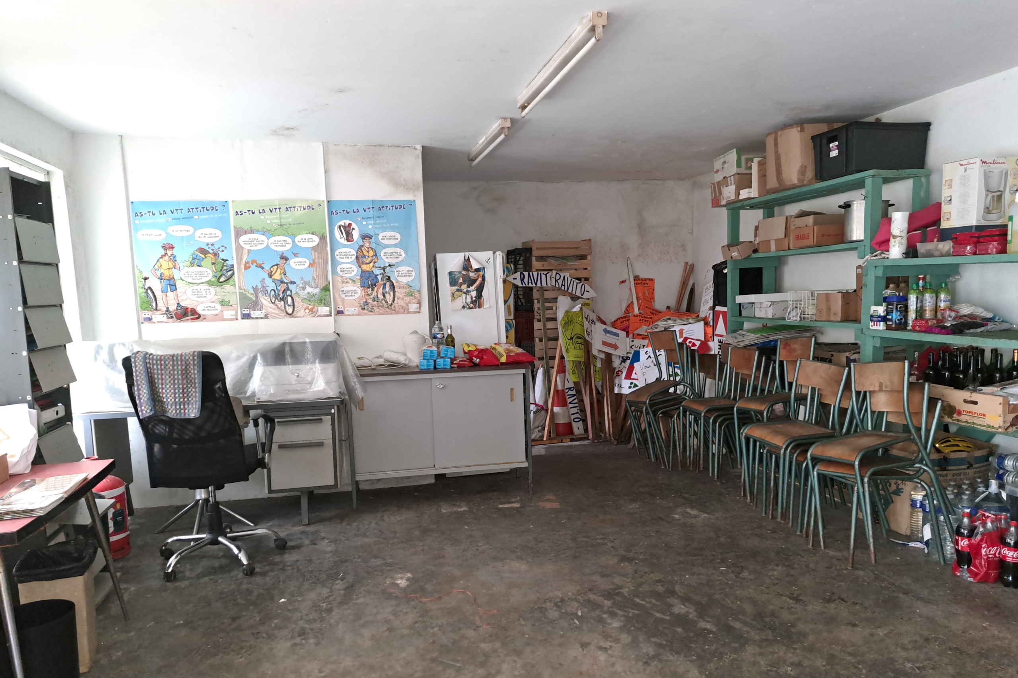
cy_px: 361
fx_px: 707
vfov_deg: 51.3
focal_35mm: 25
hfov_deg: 71.5
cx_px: 509
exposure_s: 1/33
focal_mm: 5.23
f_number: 1.8
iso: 640
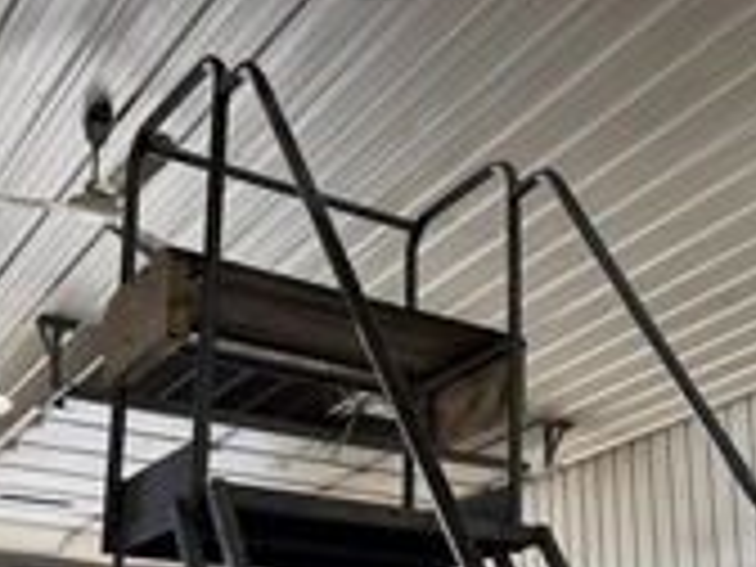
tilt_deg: +12.2
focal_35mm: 57
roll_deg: +2.3
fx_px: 1245
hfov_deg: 33.4
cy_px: 526
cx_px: 526
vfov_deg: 24.8
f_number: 1.78
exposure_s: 1/144
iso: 50
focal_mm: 6.76
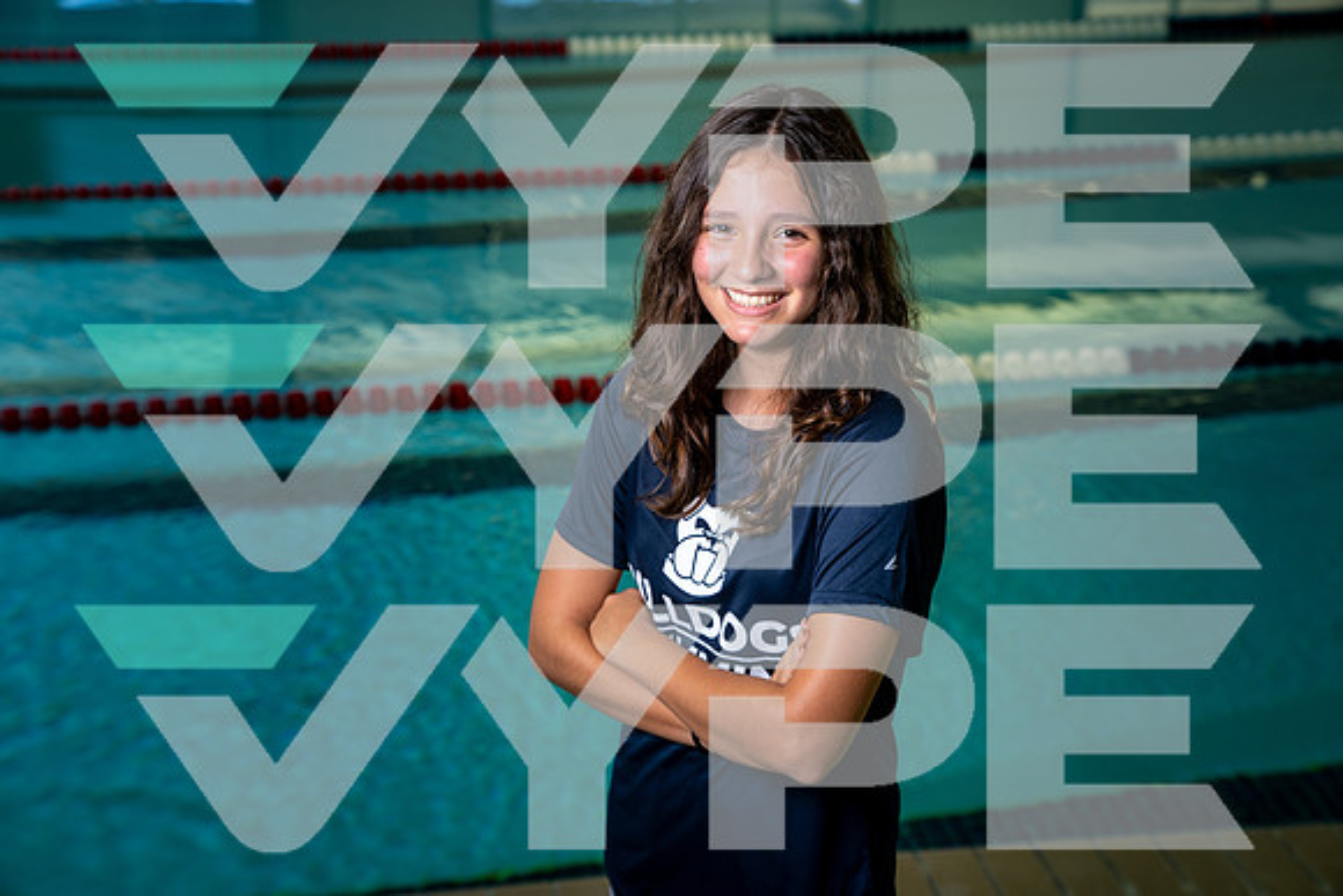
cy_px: 448
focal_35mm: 65
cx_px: 672
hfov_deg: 31.0
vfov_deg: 20.9
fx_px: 2425
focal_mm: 65
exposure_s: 1/250
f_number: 4.5
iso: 200
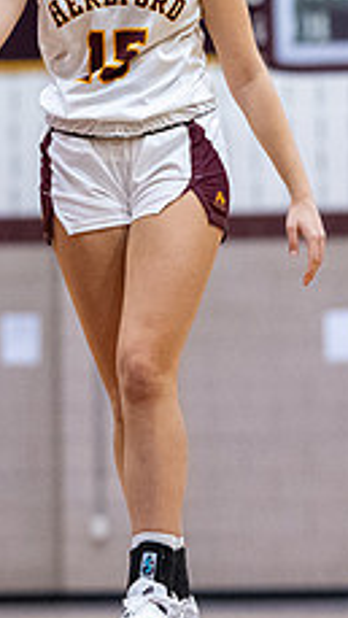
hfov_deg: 3.4
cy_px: 200
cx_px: 66
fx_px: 5850
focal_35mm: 357
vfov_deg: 6.0
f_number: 1.8
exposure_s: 1/2000
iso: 3600
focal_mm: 85
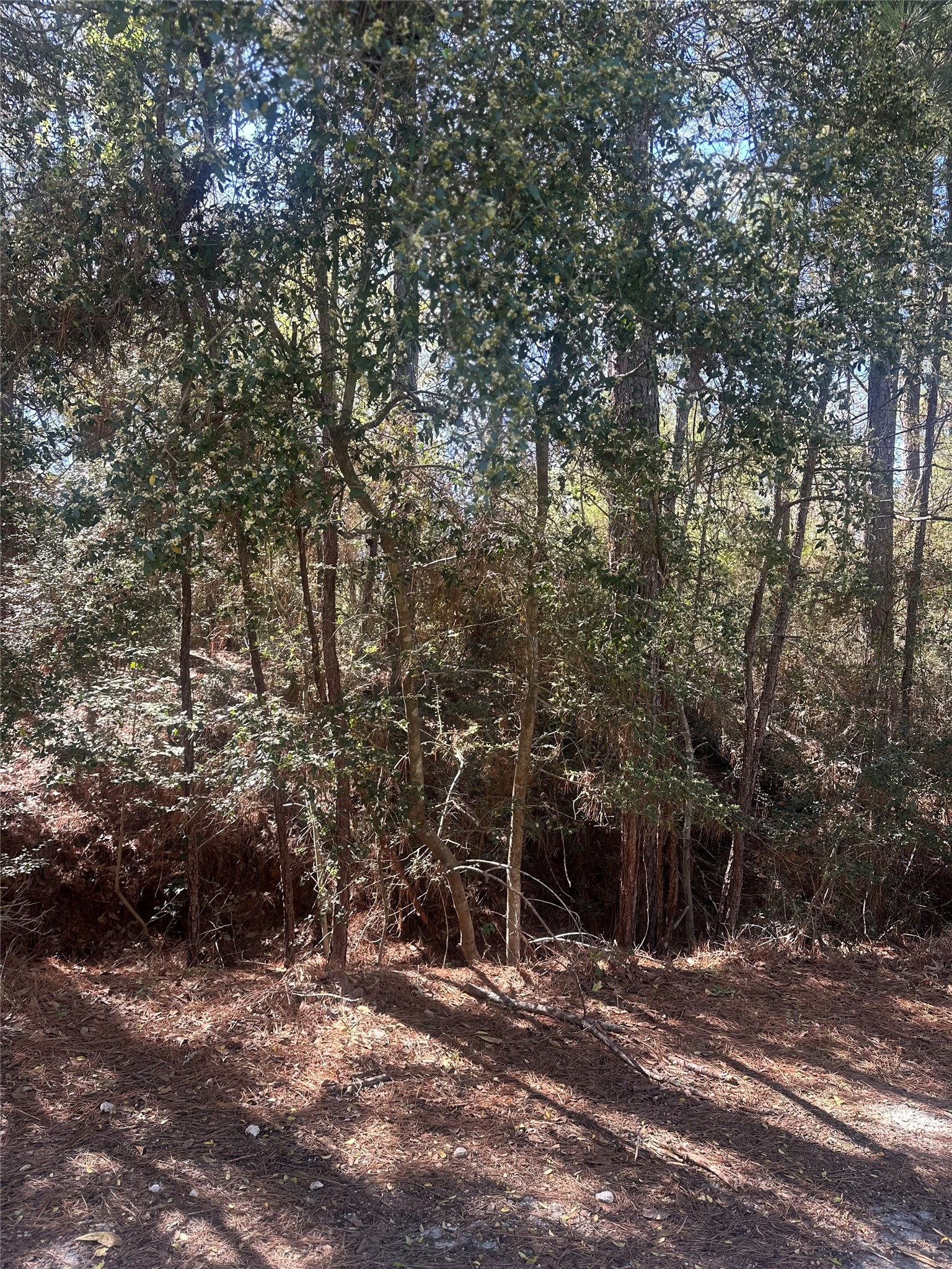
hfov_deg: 56.8
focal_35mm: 24
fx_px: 880
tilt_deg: +2.9
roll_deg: -0.6
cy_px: 634
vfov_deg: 71.6
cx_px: 476
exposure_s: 1/225
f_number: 1.78
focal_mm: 6.86
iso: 64
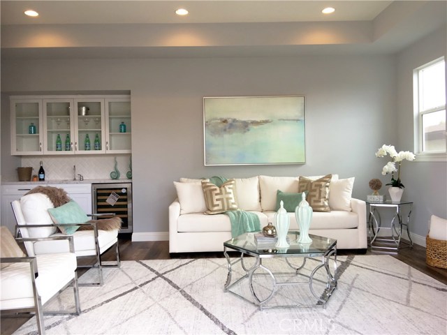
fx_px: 374
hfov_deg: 61.7
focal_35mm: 29
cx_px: 224
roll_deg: +1.0
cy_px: 168
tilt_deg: +0.6
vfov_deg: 48.2
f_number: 2.2
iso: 25
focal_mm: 4.15
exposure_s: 1/60
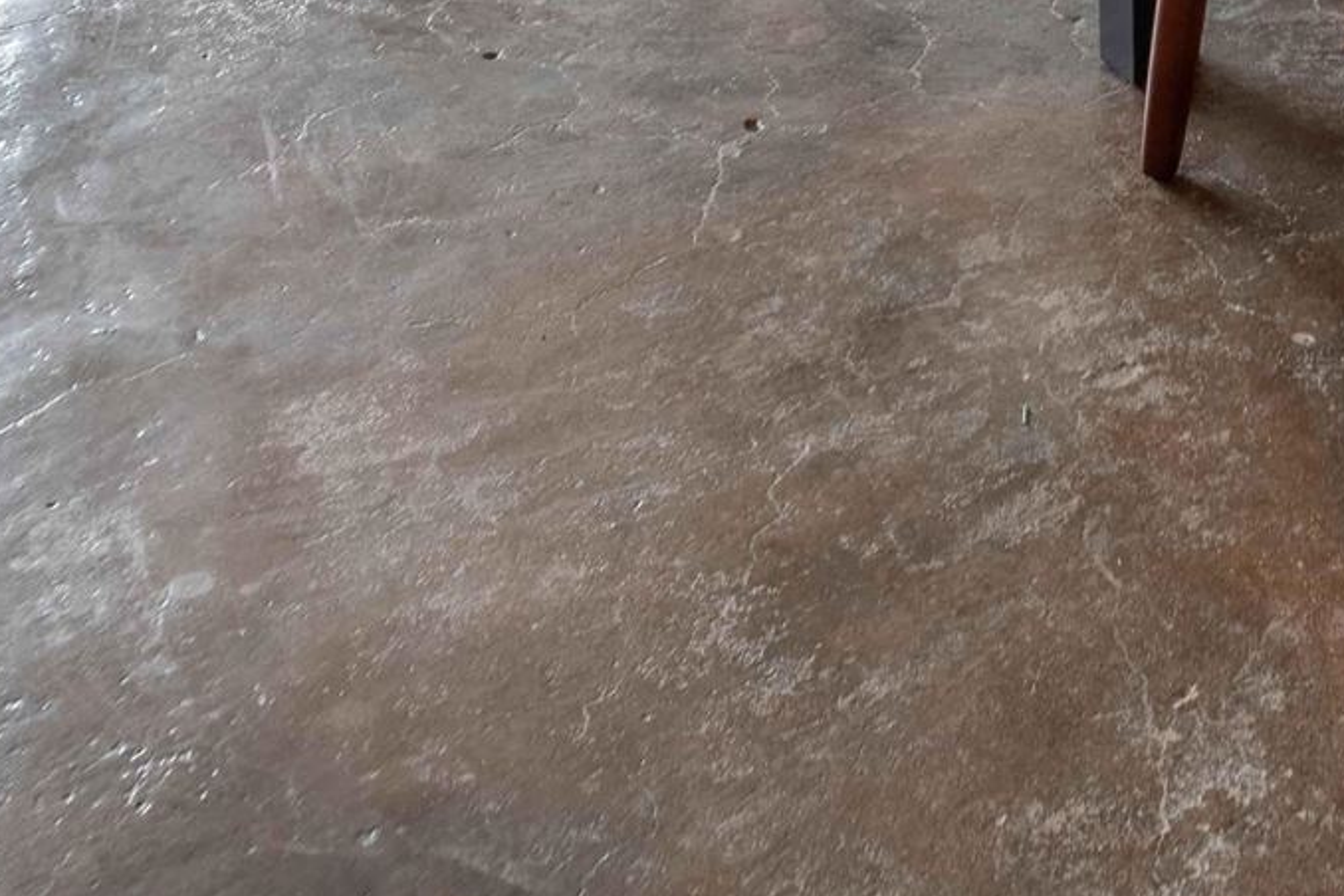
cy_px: -1017
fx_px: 2538
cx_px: 1497
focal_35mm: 68
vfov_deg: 15.2
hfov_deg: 27.1
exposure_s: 1/80
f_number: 11
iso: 400
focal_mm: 15
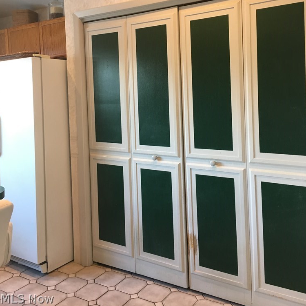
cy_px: 99
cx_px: 154
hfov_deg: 47.2
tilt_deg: -1.6
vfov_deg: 46.4
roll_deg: +2.6
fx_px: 350
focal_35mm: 35
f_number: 2.2
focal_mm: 4.15
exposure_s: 1/30
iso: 100
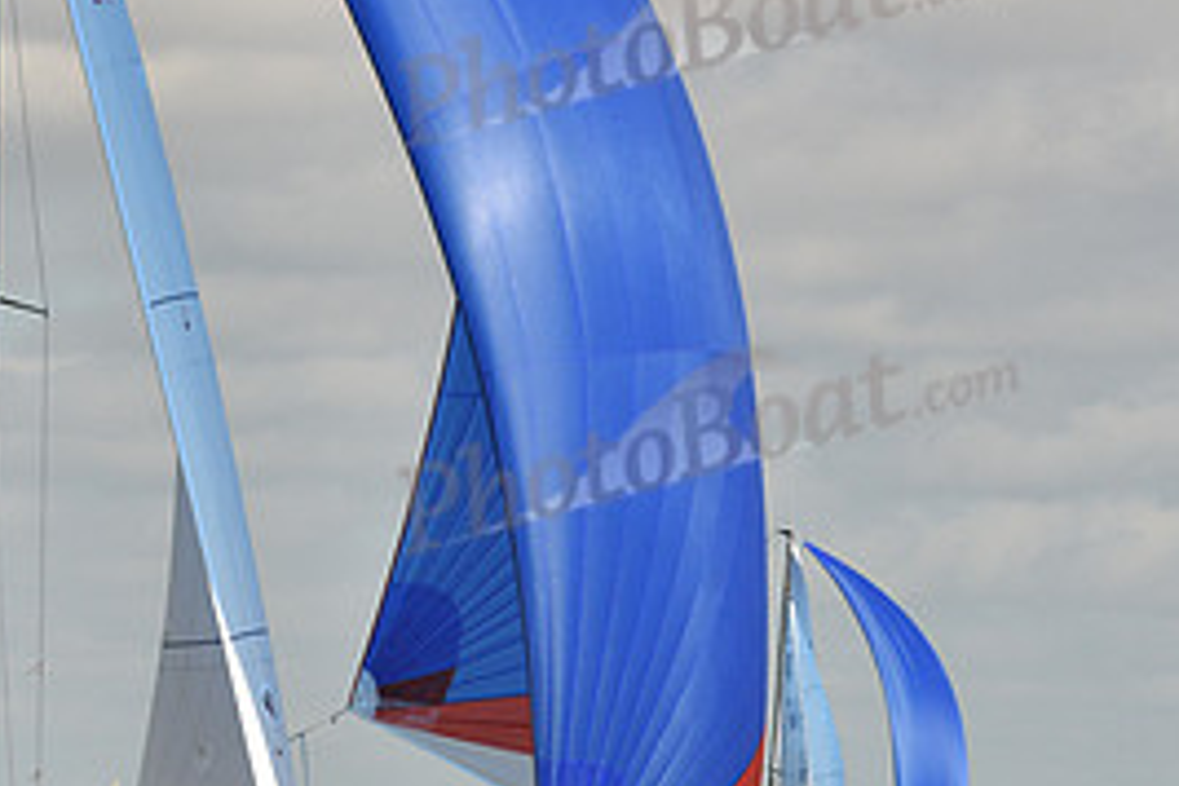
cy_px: 731
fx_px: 14245
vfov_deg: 3.2
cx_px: 172
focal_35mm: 435
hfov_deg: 4.7
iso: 500
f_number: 10
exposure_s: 1/1250
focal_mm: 200
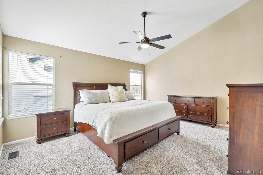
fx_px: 114
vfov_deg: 75.1
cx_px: 132
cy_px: 88
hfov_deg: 98.2
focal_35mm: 16
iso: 800
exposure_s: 1/8
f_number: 8
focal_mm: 10.4
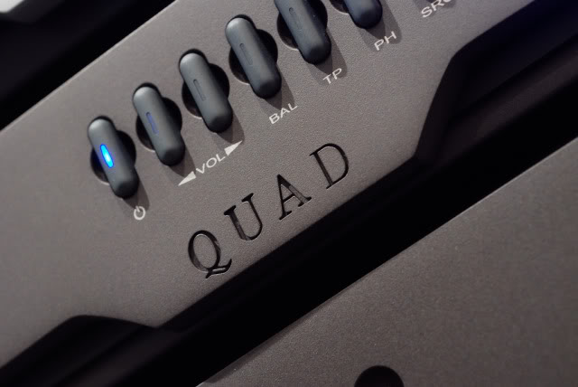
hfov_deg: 22.6
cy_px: 194
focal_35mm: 90
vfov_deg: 15.2
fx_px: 1446
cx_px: 289
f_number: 8
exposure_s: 2
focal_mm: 60
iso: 200
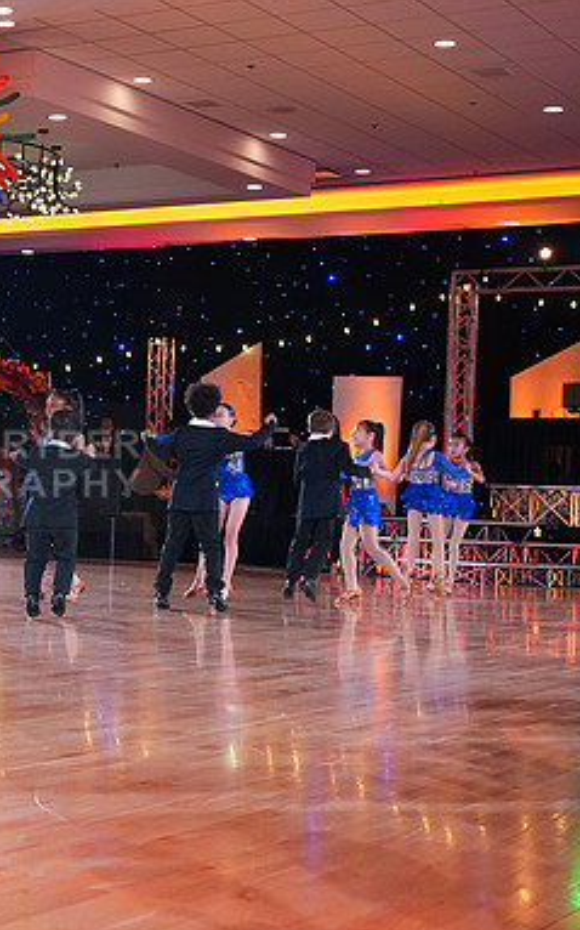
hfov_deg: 18.3
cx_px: -95
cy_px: 467
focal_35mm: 68
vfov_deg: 30.2
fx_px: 1722
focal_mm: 44
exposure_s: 1/400
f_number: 5
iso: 5000
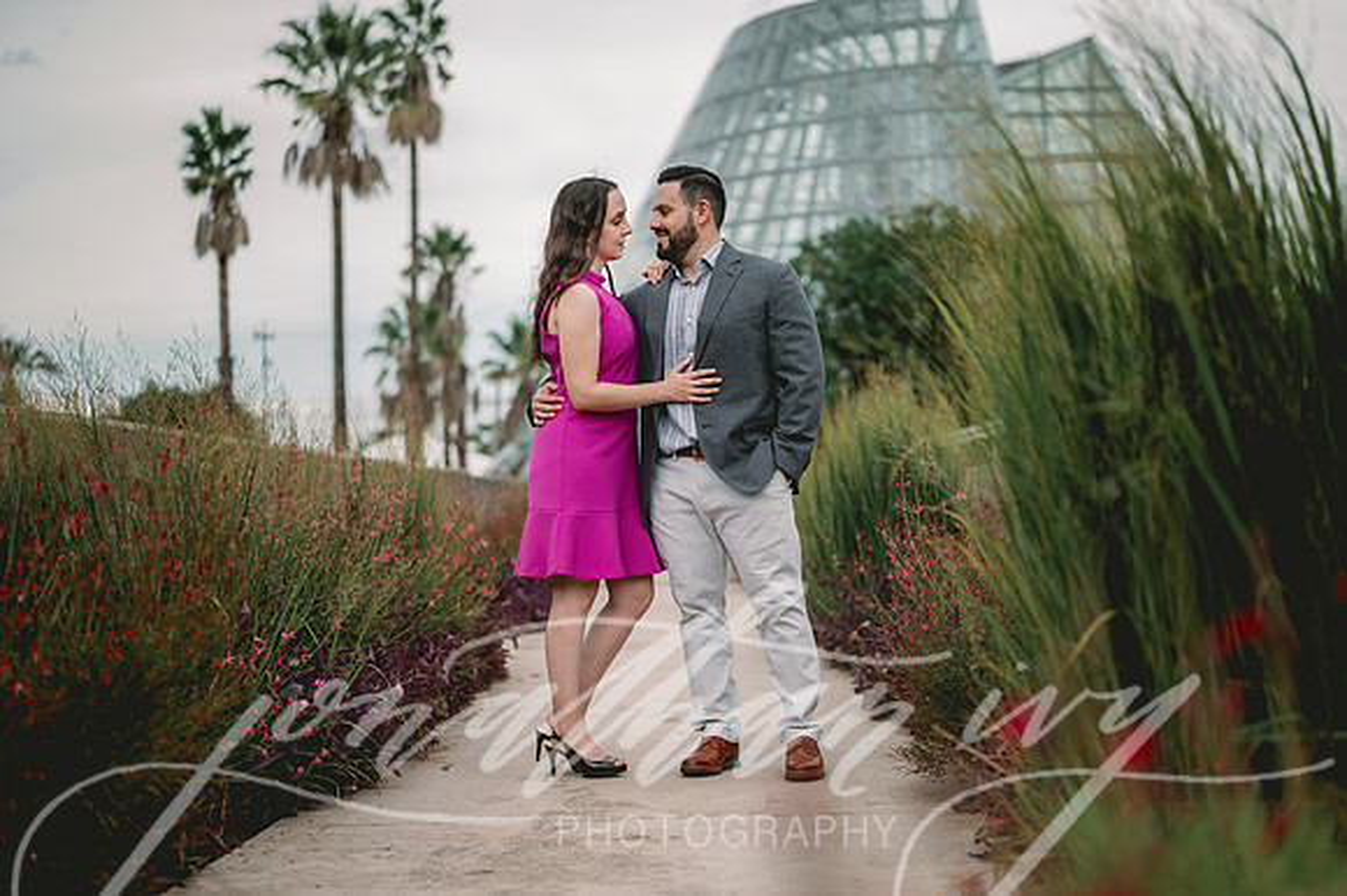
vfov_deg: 27.0
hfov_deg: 39.6
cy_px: 448
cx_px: 674
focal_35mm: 50
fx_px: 1870
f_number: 2
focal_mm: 50
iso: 80
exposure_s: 1/800
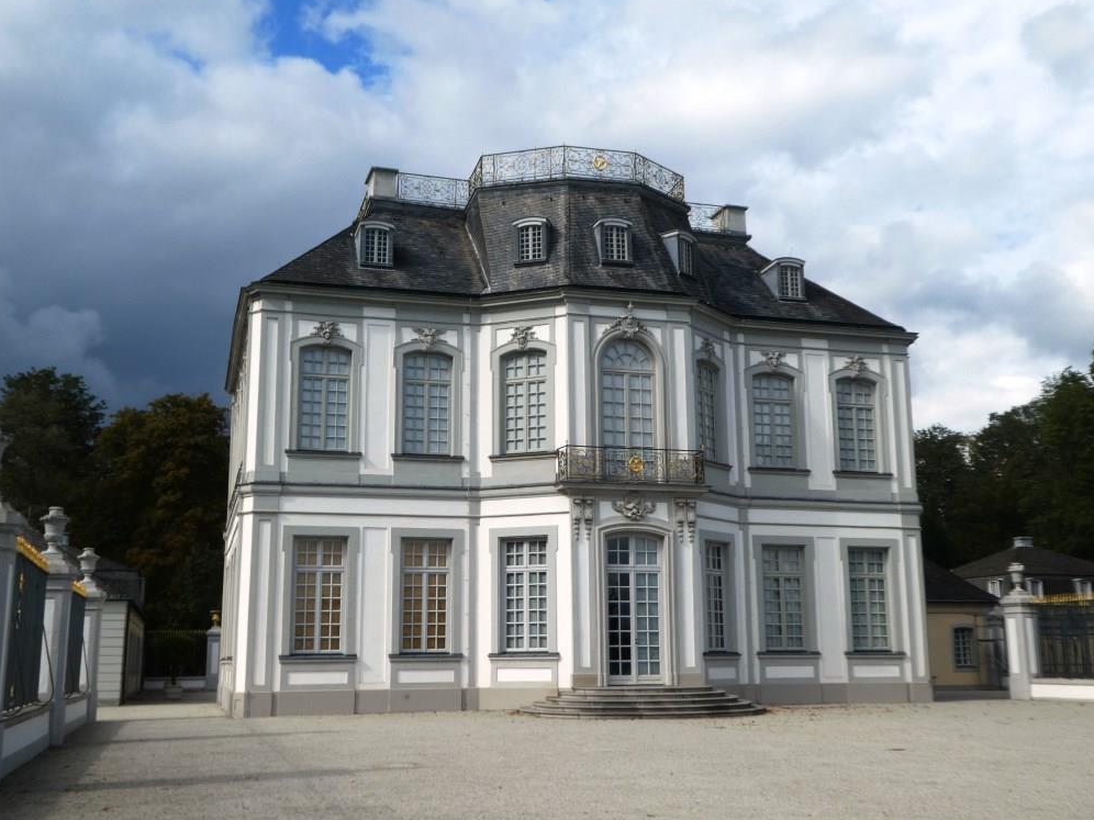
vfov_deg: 39.7
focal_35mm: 36
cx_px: 542
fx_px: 1138
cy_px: 409
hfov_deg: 51.4
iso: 80
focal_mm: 6.3
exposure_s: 1/1000
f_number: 3.7
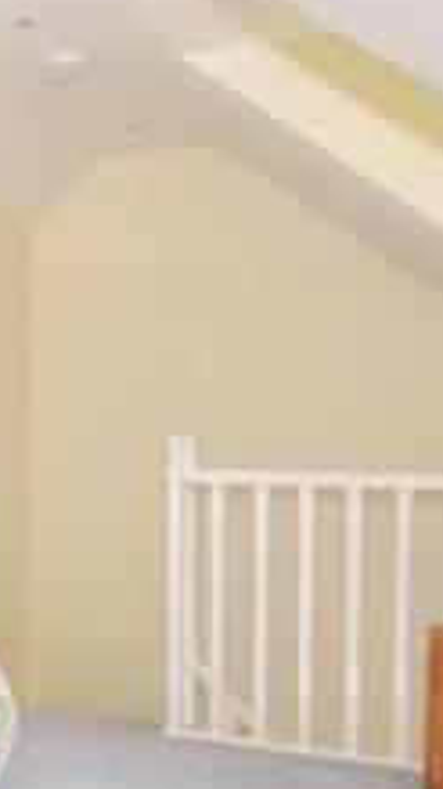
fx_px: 983
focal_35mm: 47
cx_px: -191
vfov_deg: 43.7
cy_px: 416
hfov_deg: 21.8
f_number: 8
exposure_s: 1/100
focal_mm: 10
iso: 500
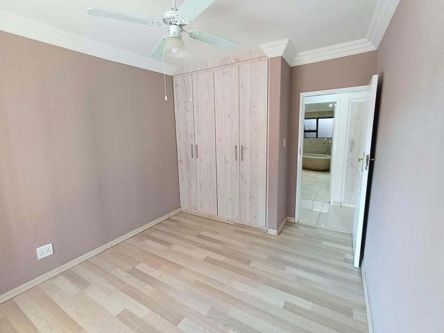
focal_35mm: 16
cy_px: 166
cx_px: 222
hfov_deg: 94.5
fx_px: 205
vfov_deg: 78.1
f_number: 2.2
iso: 80
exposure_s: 1/50.3
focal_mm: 1.64
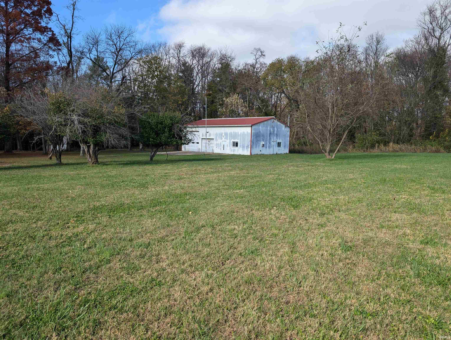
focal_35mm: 24
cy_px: 170
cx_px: 226
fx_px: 313
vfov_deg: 56.9
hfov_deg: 71.5
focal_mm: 6.9
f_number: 1.68
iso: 22
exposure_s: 1/903
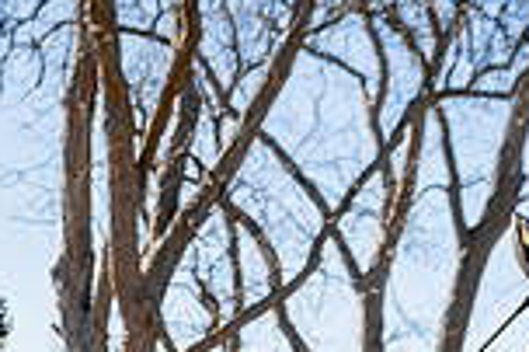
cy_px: 777
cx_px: 94
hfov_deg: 15.0
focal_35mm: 136
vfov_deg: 9.2
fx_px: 1996
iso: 100
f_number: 5.6
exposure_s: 1/250
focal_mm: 46
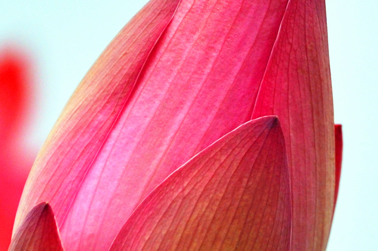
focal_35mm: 688
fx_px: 7219
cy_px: 181
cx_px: 402
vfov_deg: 2.0
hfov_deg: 3.0
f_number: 5.6
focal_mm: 105
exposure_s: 1/160
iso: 200
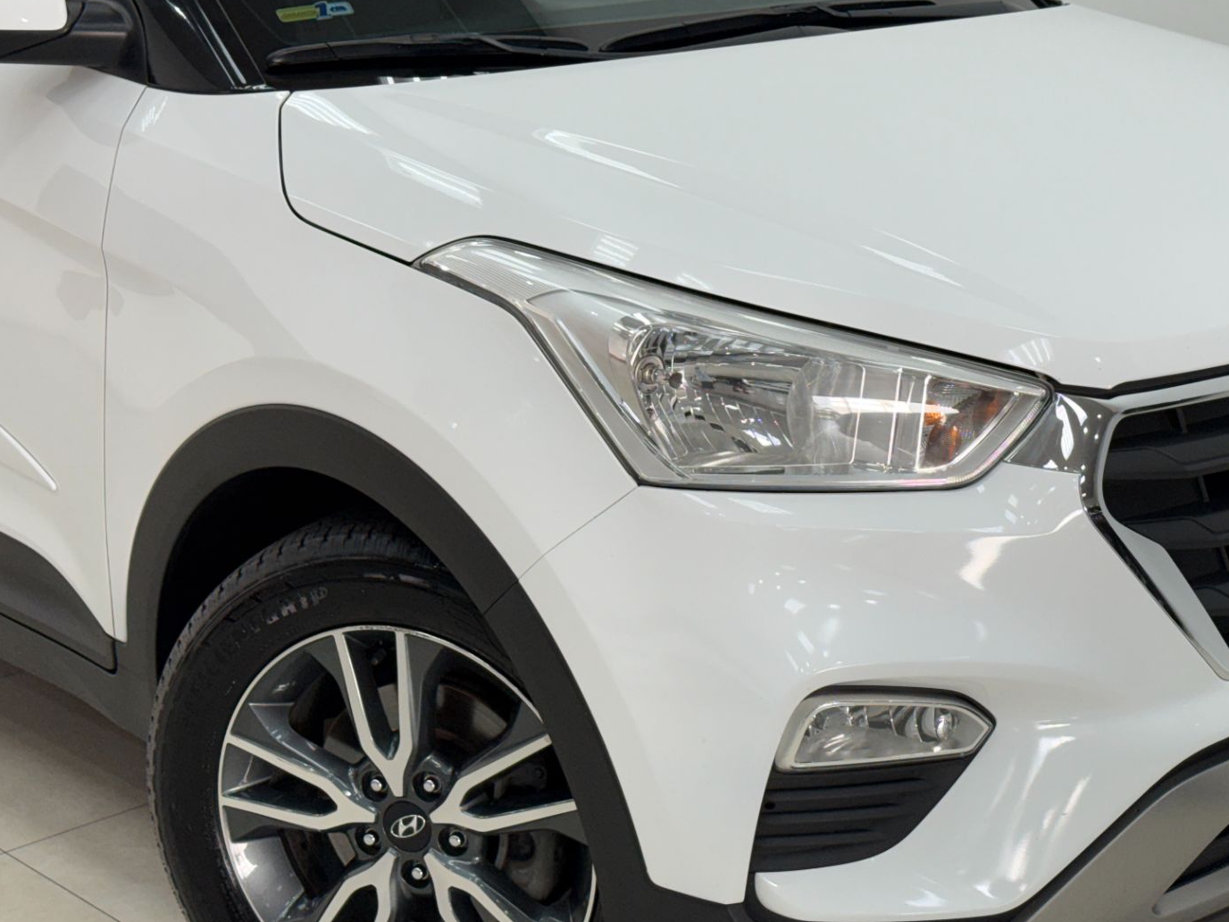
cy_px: 475
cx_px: 798
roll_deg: -0.2
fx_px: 2379
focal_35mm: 67
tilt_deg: -16.8
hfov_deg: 28.8
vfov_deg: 21.9
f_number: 1.78
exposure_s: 1/137
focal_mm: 6.76
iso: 50
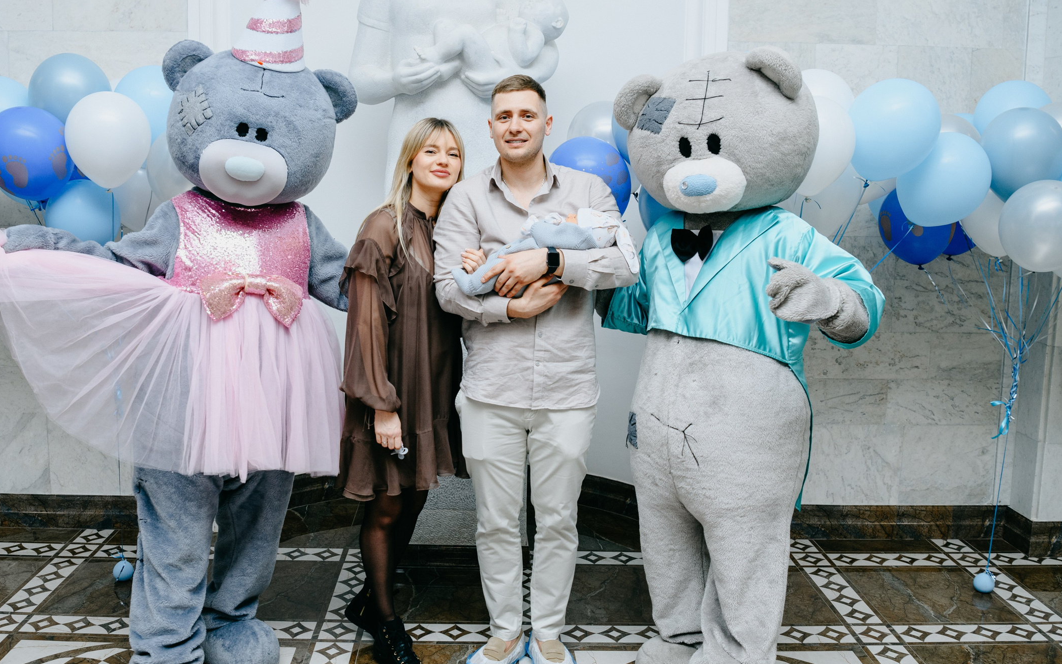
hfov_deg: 58.0
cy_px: 299
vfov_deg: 38.3
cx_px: 469
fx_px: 955
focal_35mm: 33
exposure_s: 1/160
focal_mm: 24
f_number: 4
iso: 320
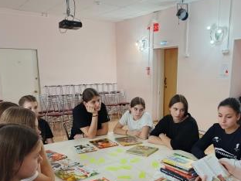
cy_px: 122
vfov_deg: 42.3
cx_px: 130
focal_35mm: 33
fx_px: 230
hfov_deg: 55.3
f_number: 1.7
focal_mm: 5.25
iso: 1957
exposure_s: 1/60
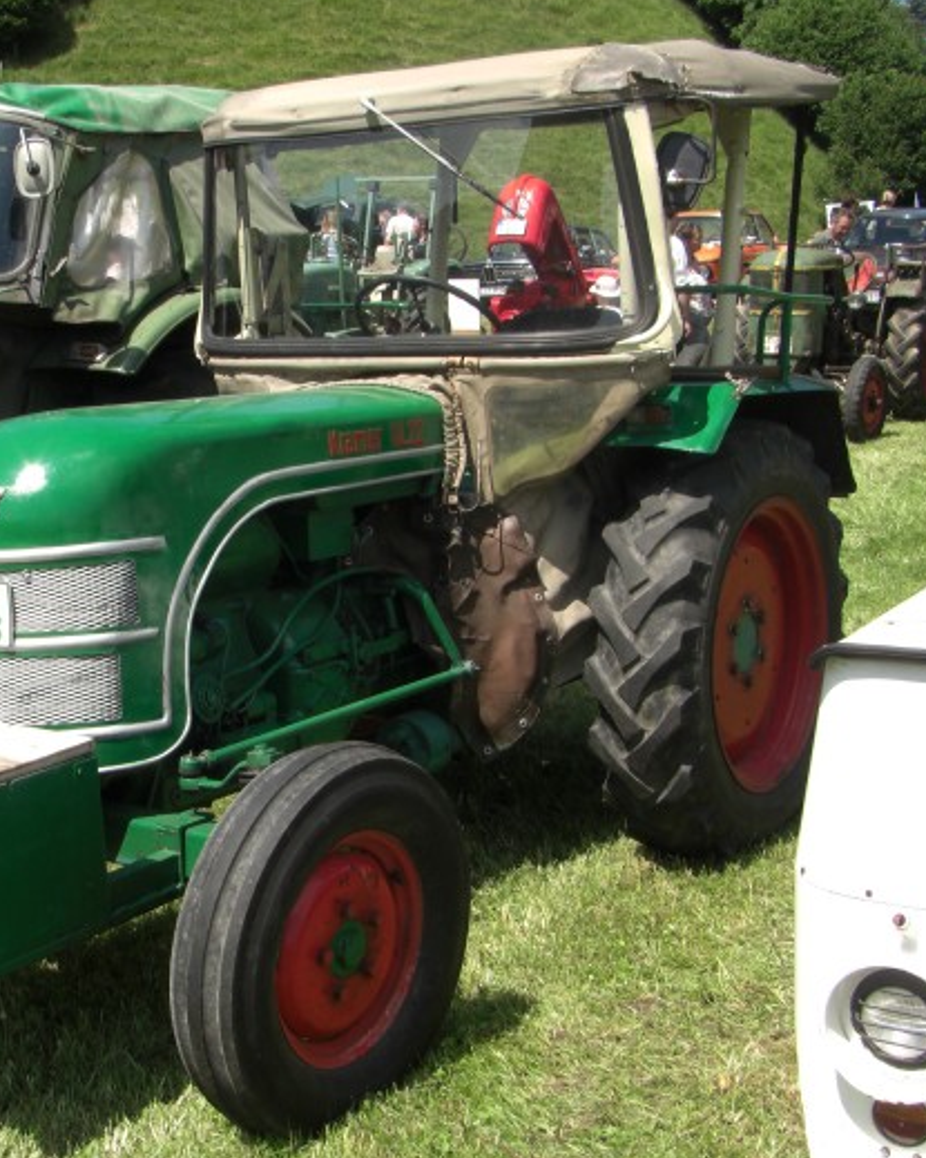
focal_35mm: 50
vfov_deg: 37.3
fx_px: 1713
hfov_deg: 29.8
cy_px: 579
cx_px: 239
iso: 64
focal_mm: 6.3
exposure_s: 1/250
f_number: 4.6
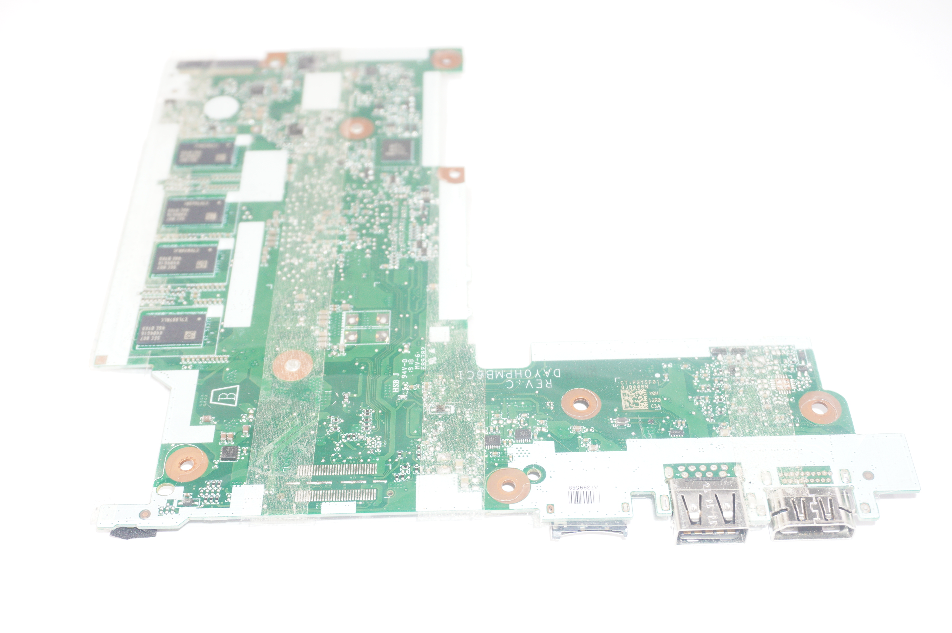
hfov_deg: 43.6
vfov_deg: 29.8
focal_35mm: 45
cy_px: 316
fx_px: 1189
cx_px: 476
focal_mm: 30
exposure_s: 1/160
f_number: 6.3
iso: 500
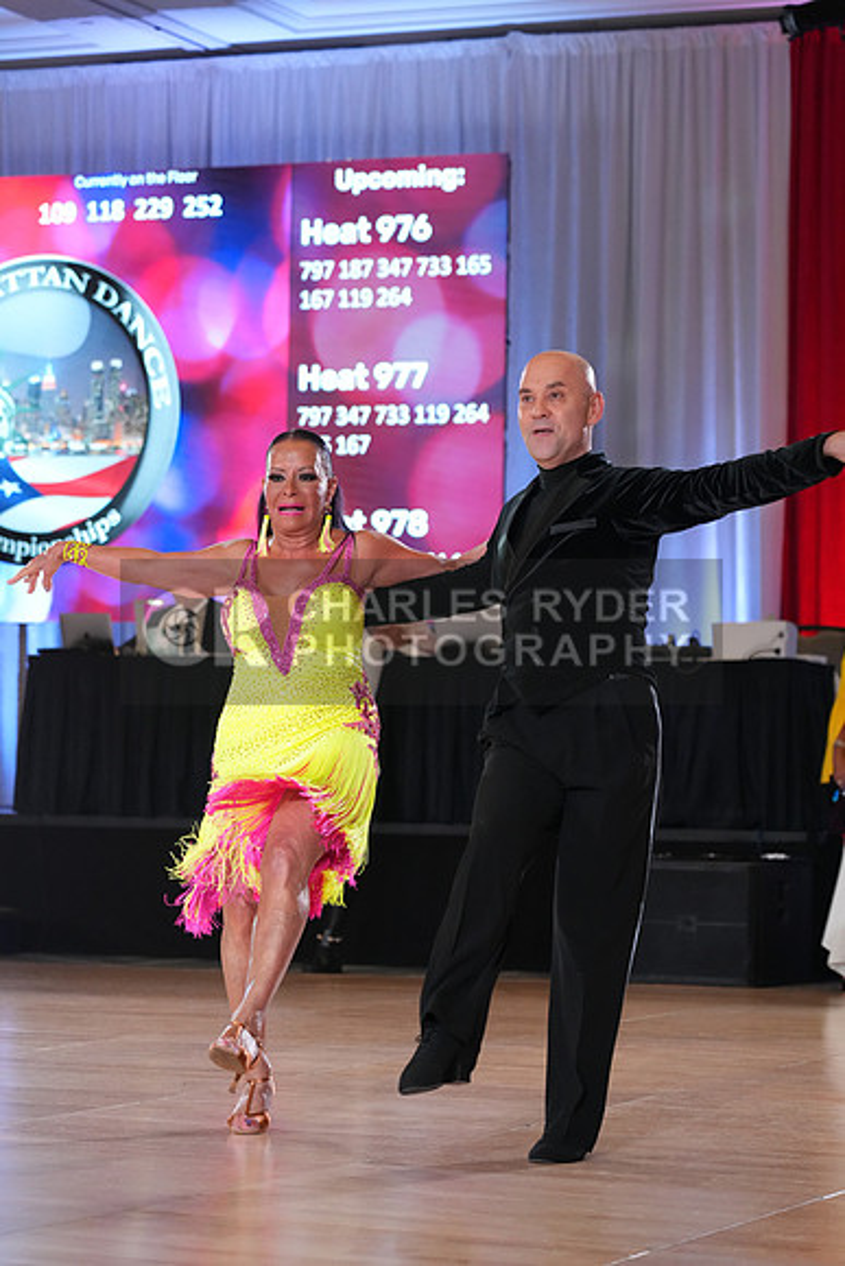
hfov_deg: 13.0
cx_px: 422
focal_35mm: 105
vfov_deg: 19.5
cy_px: 633
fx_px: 3694
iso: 4000
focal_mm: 105
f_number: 4
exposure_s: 1/500
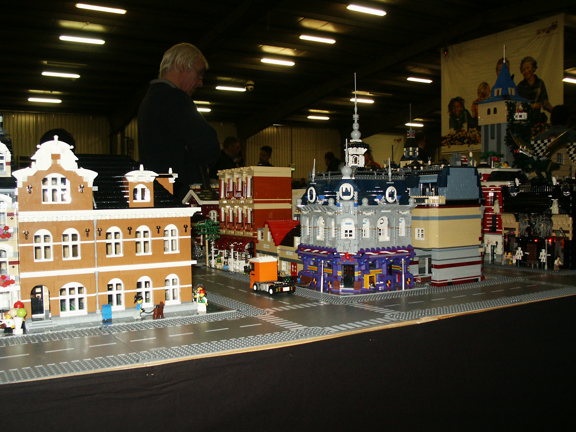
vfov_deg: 40.7
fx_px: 582
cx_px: 288
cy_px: 216
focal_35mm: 35
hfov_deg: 52.6
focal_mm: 7.2
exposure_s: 1/45
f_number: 3
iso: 200
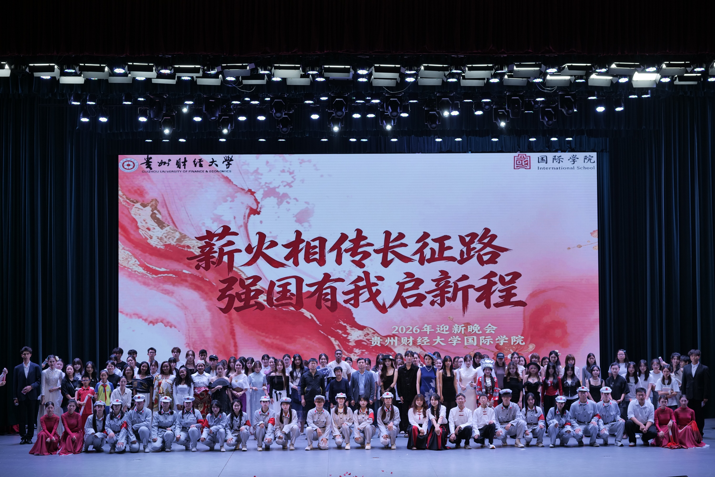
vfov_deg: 23.8
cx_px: 358
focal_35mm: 57
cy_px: 238
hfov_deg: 35.1
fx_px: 1132
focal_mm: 57
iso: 320
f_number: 4
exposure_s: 1/100
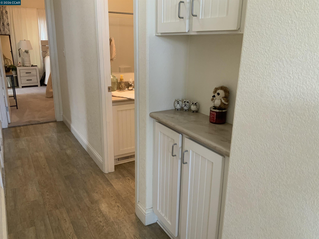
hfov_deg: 61.7
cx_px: 160
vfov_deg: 48.2
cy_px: 120
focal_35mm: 29
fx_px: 267
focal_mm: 3
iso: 160
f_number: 1.8
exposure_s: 1/60
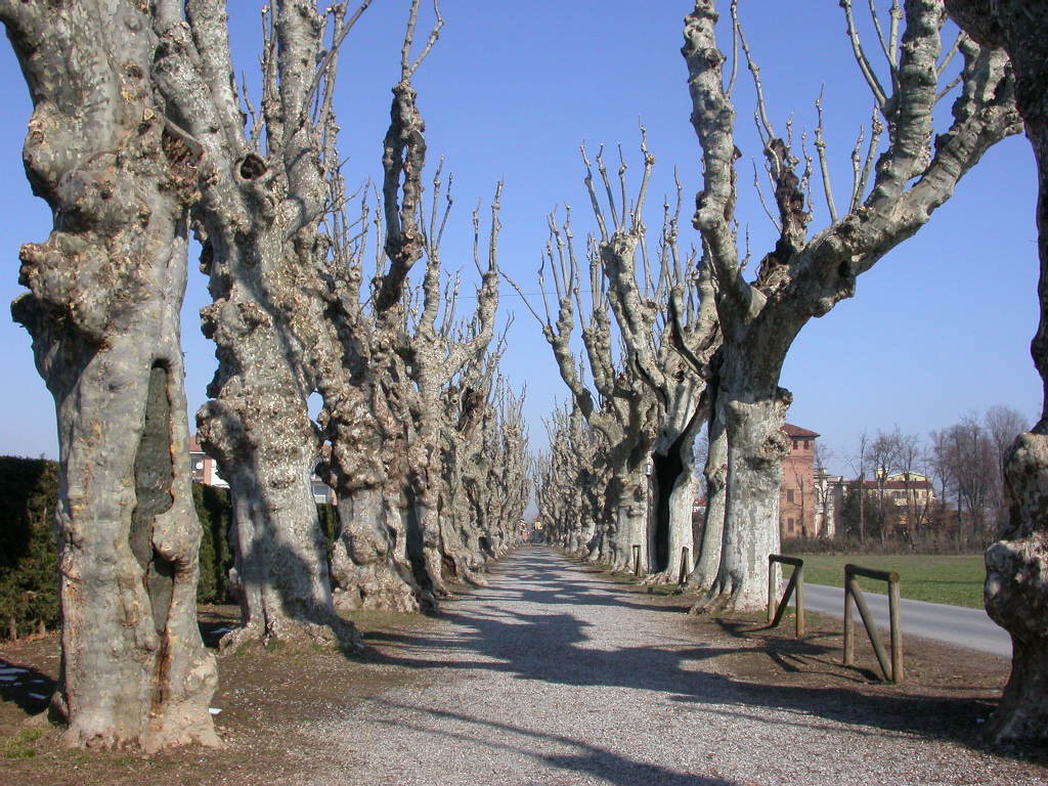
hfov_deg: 49.0
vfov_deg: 37.7
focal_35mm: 38
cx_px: 524
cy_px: 393
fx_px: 1150
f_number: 7.5
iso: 100
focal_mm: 7.85
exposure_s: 1/416
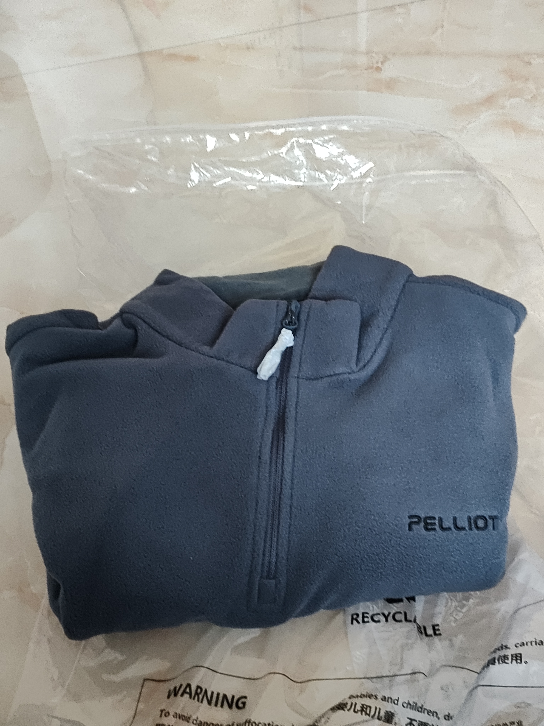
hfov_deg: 37.7
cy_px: 363
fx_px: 796
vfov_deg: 49.0
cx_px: 272
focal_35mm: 38
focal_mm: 4.26
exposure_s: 1/33.3
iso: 850
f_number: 1.8
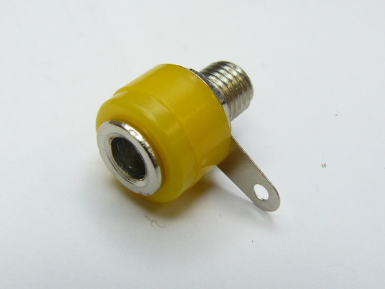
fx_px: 690
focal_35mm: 62
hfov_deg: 31.2
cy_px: 144
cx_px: 192
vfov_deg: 23.7
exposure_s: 1/40
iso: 100
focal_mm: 6.9
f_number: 3.2
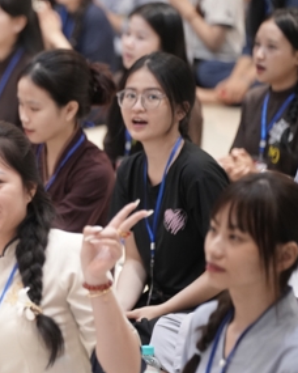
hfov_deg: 4.8
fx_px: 3539
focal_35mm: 321
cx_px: -124
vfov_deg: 6.0
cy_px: 222
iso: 3200
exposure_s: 1/160
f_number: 2.8
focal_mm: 150
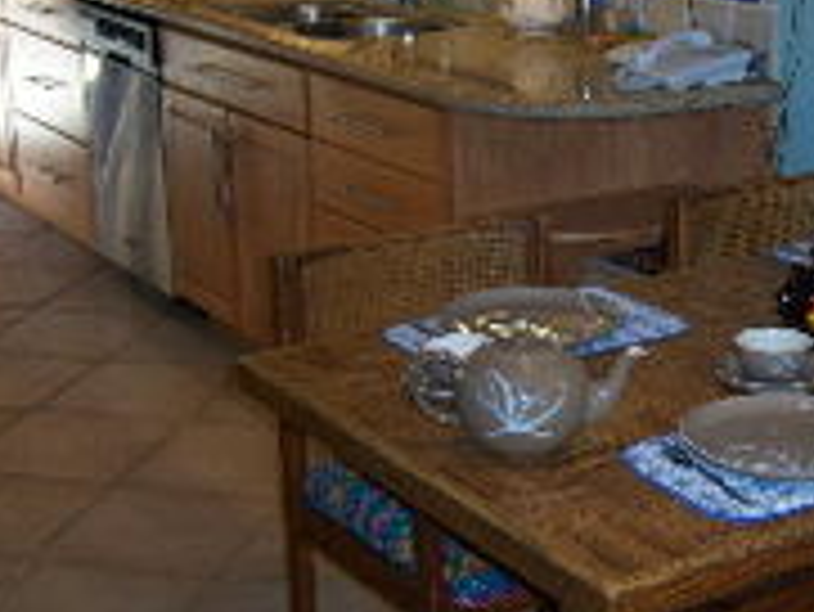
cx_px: 742
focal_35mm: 73
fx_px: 1718
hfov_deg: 25.8
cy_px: 338
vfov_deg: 20.2
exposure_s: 1/60
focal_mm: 7.5
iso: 125
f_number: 2.8
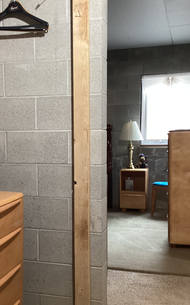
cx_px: 64
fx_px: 389
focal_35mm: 47
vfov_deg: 42.6
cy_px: 172
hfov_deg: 27.3
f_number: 2.4
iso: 320
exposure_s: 1/40
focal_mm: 3.3
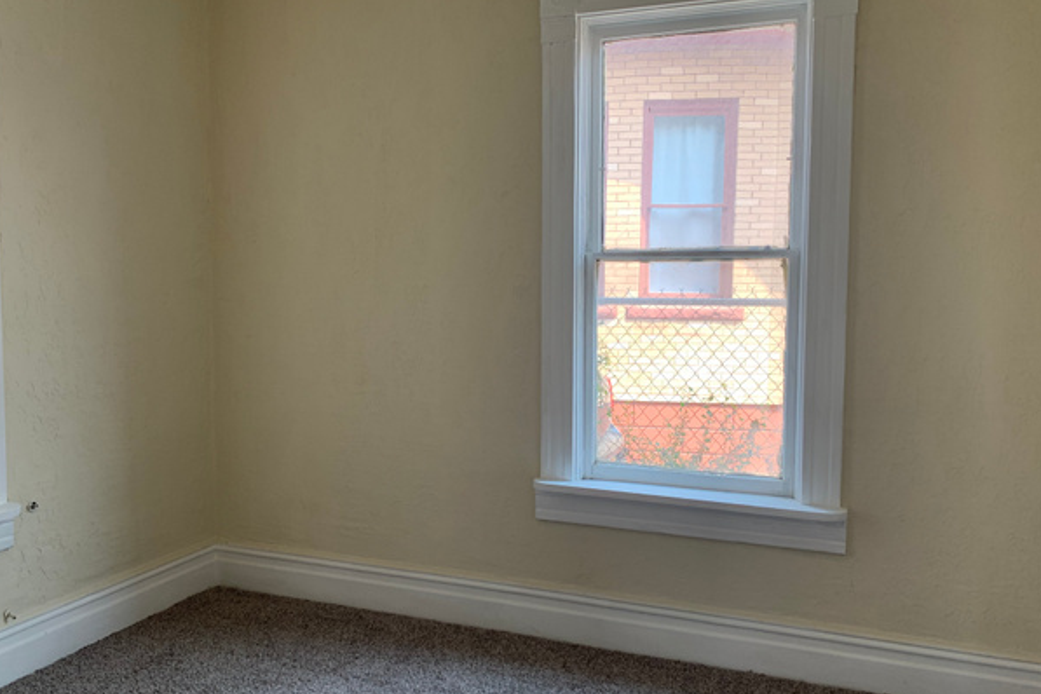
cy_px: 342
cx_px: 507
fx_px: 839
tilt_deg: -3.2
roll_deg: -0.8
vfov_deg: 45.0
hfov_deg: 63.6
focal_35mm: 29
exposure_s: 1/122
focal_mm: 4.25
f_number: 1.8
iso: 32
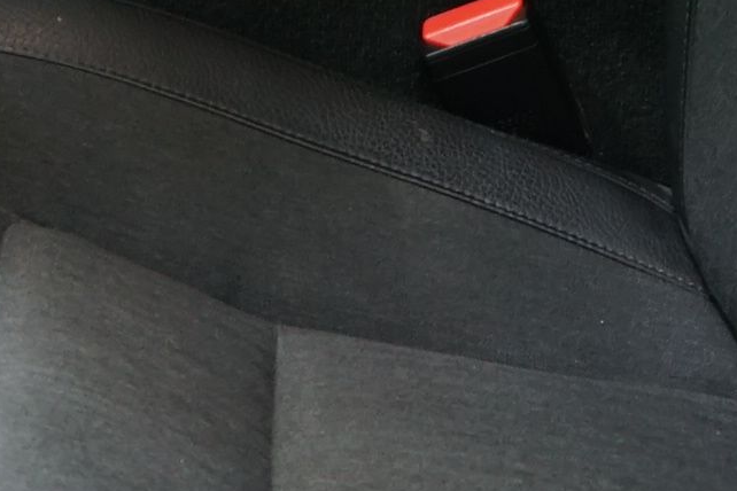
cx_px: 61
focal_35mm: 184
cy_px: -633
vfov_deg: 7.1
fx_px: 3767
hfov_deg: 11.1
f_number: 4.5
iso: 800
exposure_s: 1/20
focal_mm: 30
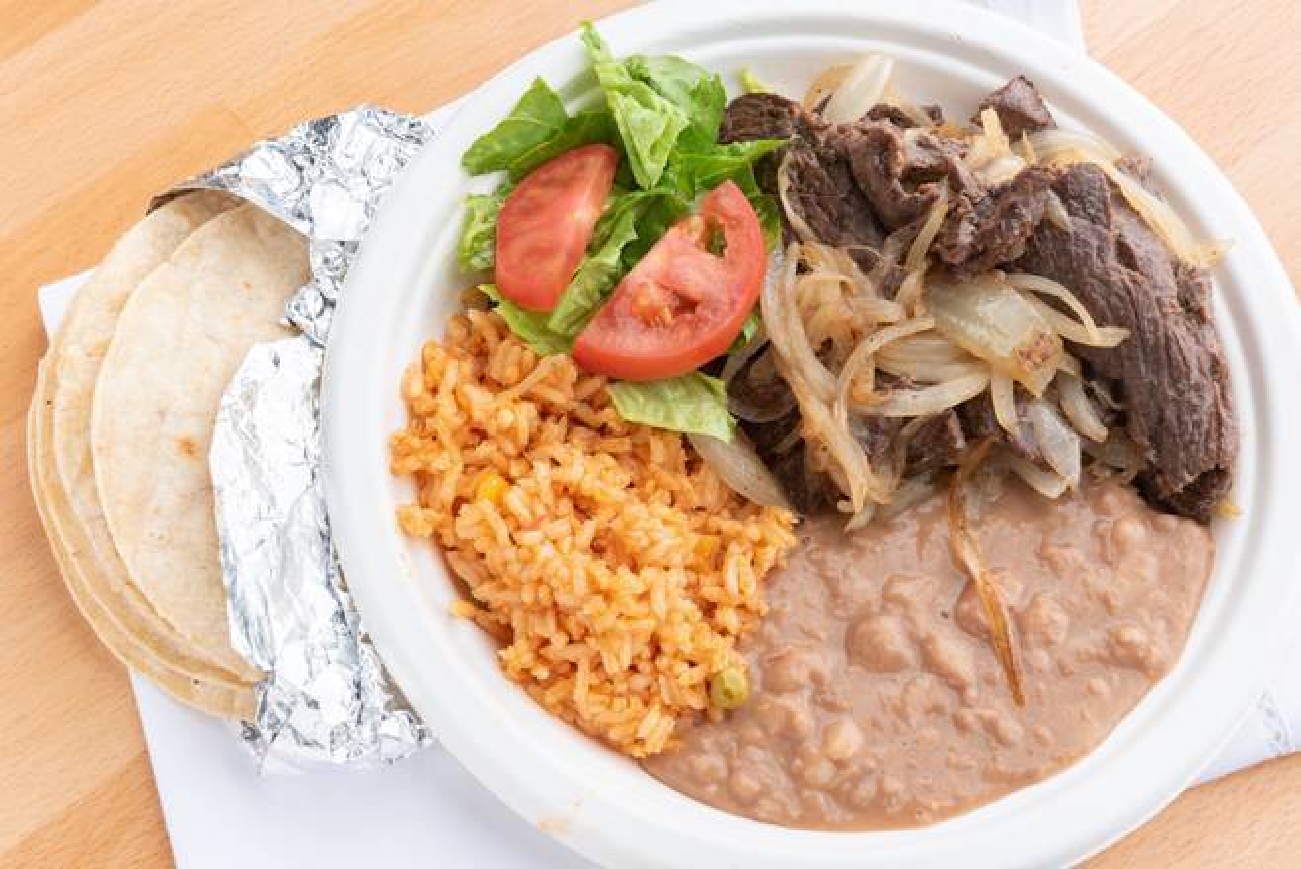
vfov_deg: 21.9
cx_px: 650
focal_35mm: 62
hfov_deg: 32.4
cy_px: 434
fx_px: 2241
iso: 100
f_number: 13
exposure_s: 1/200
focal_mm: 62
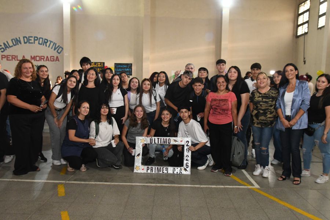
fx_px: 275
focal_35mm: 30
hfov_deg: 61.9
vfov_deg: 43.6
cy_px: 110
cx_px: 165
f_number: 4.5
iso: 3200
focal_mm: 20
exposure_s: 1/250
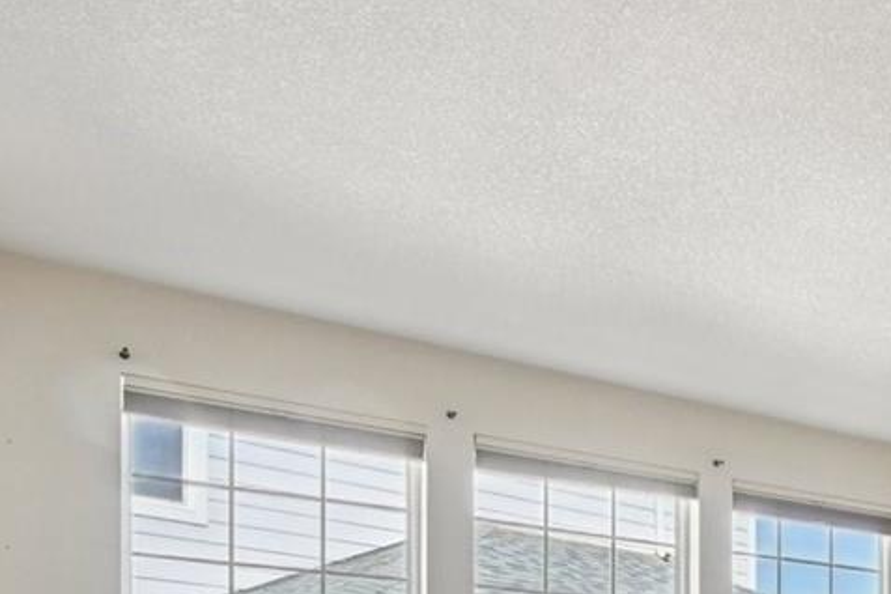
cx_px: 1181
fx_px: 1163
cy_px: 755
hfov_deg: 31.4
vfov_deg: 25.1
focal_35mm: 47
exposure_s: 1/15
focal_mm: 14
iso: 280
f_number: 11
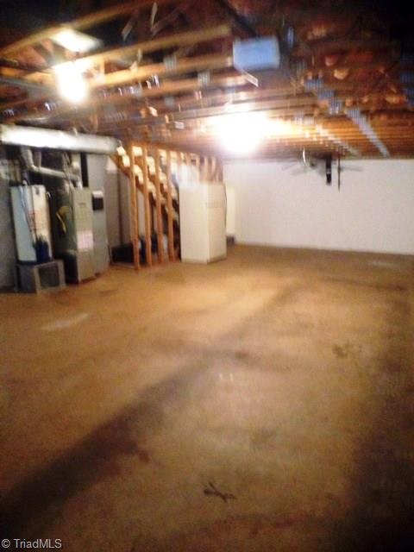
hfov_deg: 42.9
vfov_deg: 55.4
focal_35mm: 33
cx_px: 207
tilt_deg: -9.9
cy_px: 276
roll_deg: +2.5
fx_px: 526
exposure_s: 1/15
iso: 800
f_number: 2.4
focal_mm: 4.12
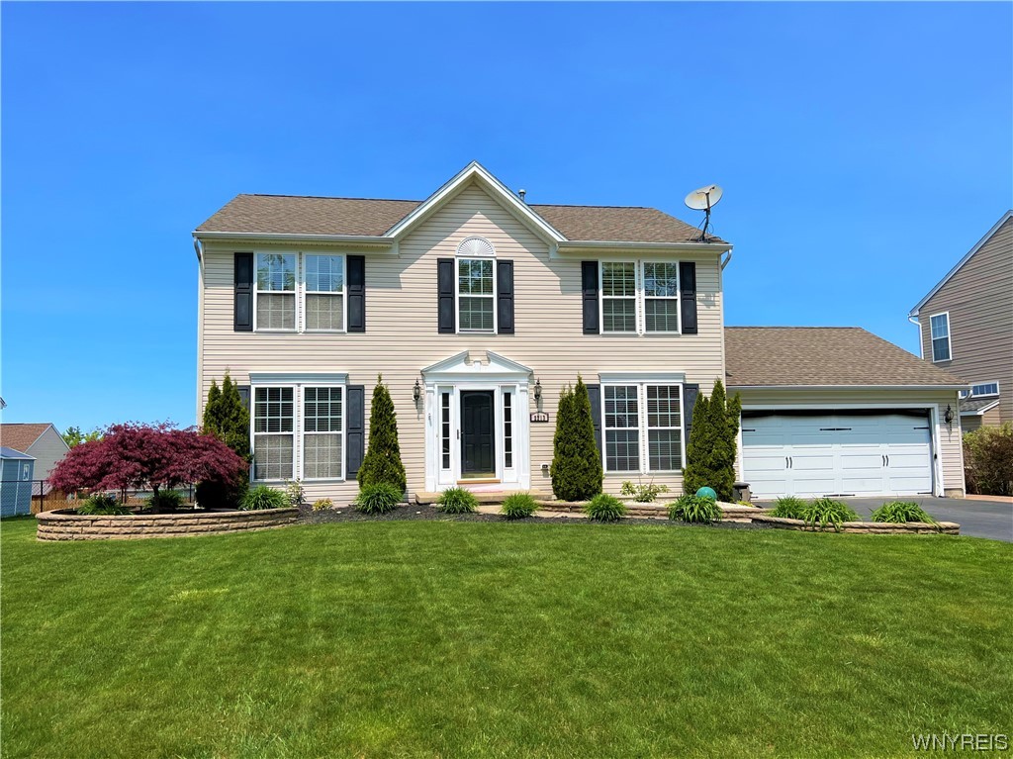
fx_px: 761
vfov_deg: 53.0
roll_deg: +0.4
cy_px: 380
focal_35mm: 26
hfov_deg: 67.3
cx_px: 506
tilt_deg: +5.5
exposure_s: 1/5319
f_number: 1.5
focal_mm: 5.7
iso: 50
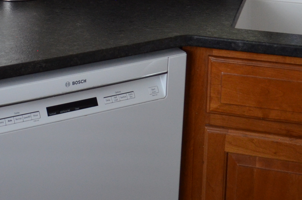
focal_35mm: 87
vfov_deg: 14.7
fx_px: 728
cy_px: -89
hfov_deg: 23.2
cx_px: 70
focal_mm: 18
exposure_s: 1/30
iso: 800
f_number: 3.5
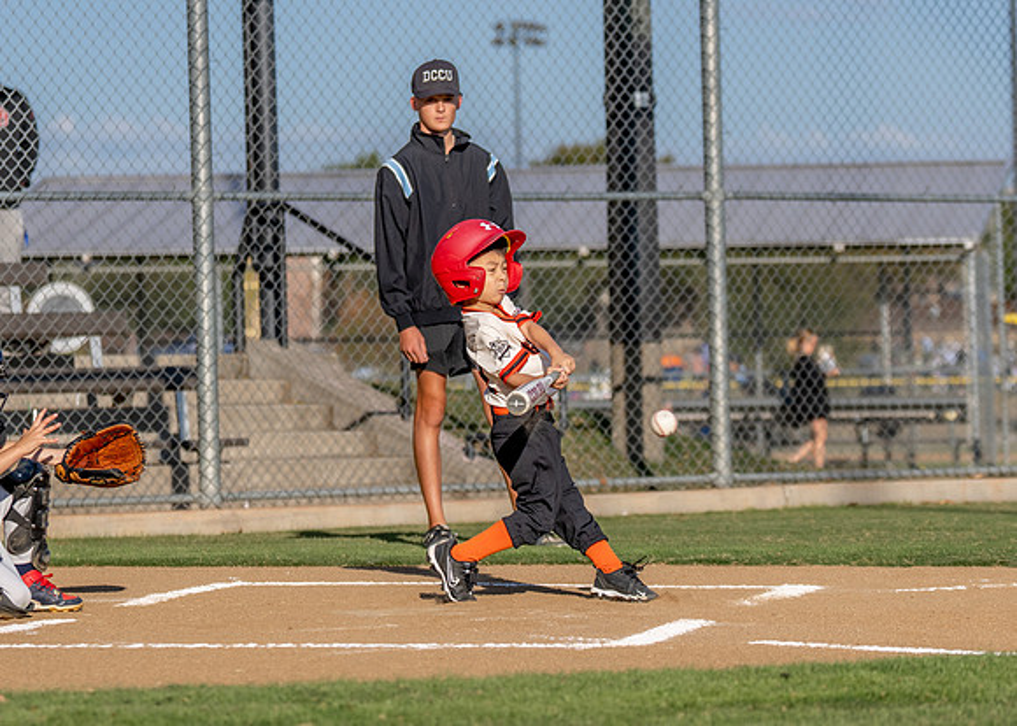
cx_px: 666
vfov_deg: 8.5
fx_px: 4894
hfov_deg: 11.9
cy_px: 365
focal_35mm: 169
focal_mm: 84
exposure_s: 1/2500
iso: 100
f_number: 2.8
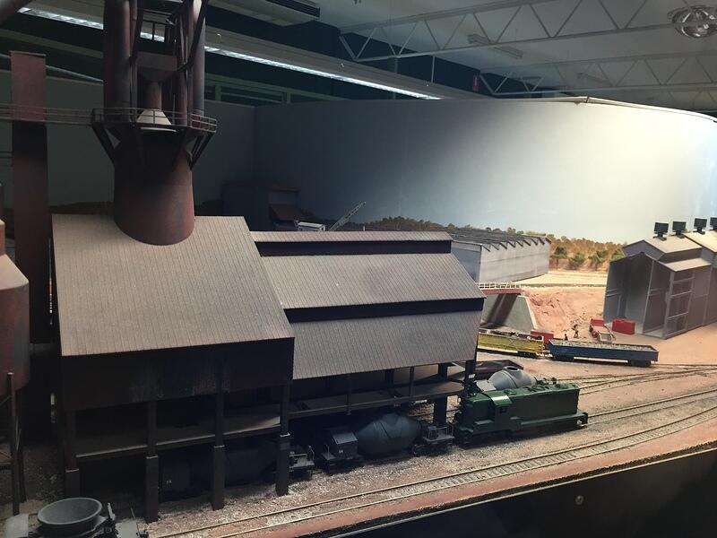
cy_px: 269
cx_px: 358
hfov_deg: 61.7
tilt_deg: -8.2
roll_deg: -3.1
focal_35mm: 29
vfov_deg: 48.2
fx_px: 601
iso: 160
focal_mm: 4.15
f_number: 2.2
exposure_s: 1/33
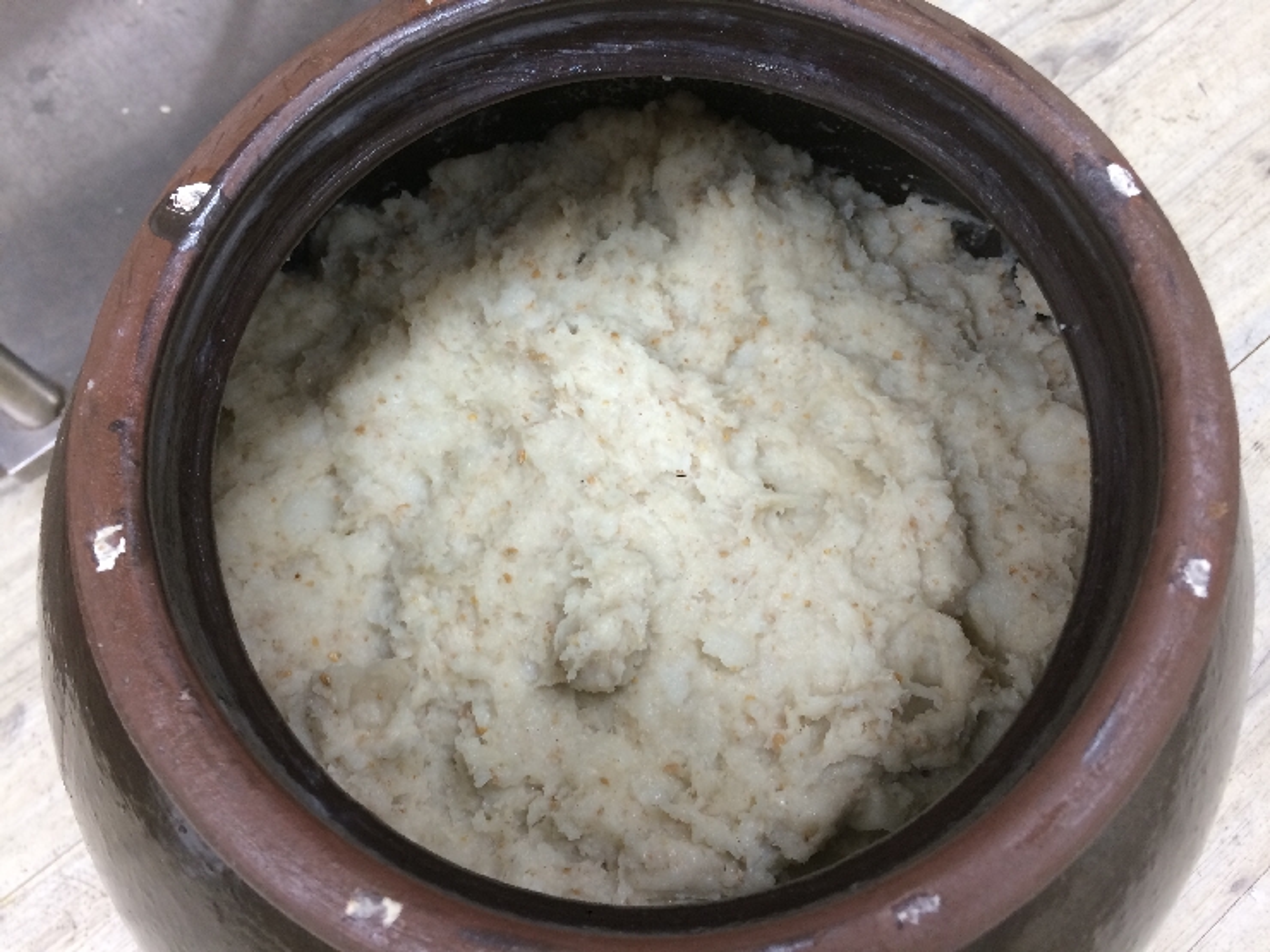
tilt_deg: -70.0
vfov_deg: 48.2
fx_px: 1064
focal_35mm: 29
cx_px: 635
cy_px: 476
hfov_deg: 61.7
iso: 100
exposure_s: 1/30
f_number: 2.2
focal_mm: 4.15
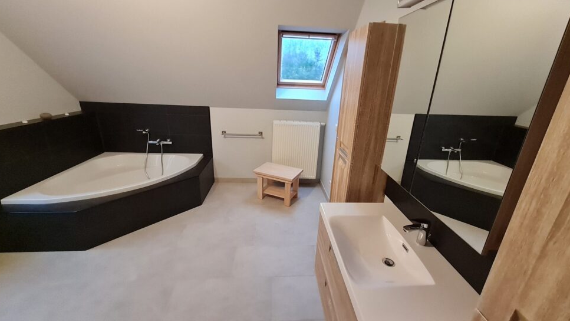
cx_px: 293
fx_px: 227
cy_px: 160
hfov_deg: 103.0
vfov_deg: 70.5
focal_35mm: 15
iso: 500
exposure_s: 1/33
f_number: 2.2
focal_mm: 1.74
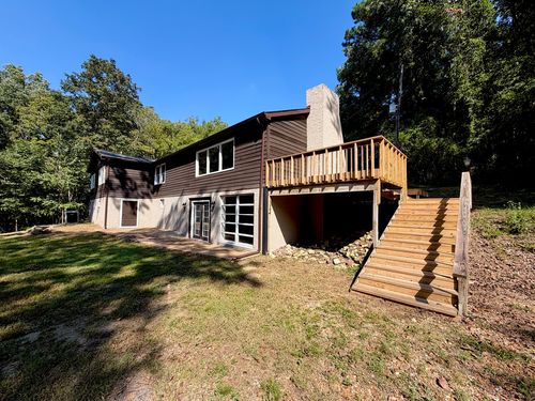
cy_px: 200
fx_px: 216
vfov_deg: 85.7
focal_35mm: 14
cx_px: 268
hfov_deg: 102.1
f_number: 2.2
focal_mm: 2.22
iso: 40
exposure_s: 1/770
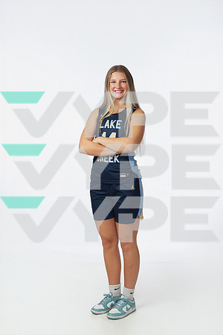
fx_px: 465
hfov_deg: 27.0
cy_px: 168
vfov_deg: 39.6
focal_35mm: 50
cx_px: 112
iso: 800
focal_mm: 50
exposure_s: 1/200
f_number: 6.3
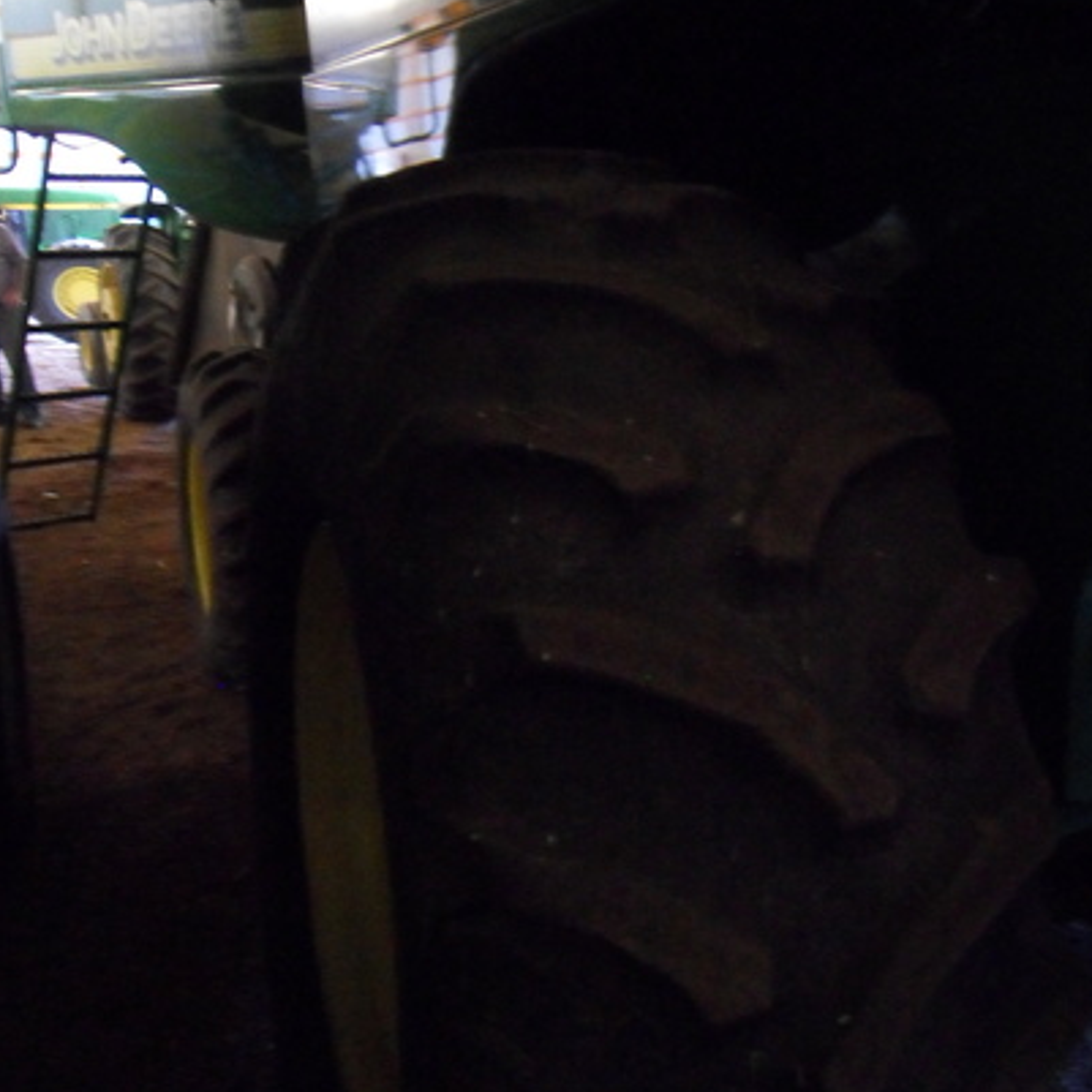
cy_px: 550
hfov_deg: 39.5
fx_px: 1499
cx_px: 735
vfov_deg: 40.0
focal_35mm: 42
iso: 800
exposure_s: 1/8
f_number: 3.5
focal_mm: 6.3
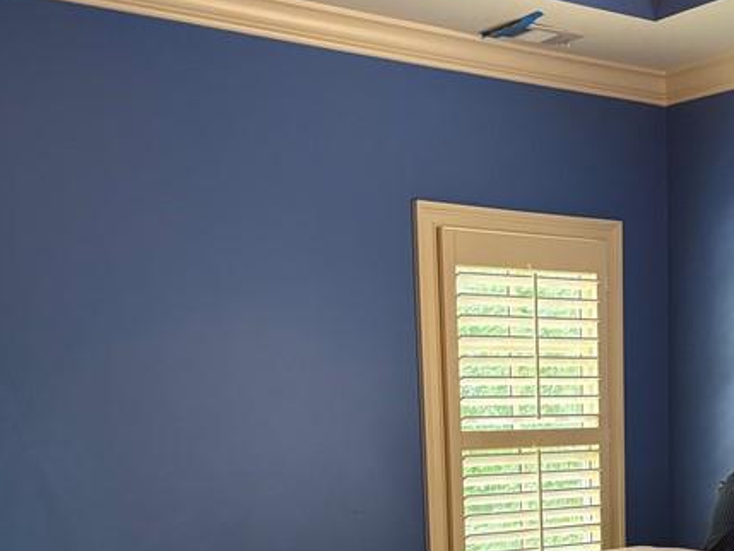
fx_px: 1315
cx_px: 597
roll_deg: +1.0
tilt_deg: -7.1
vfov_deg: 22.6
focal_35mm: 62
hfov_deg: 30.4
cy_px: 577
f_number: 1.6
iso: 200
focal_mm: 5.96
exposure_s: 1/60
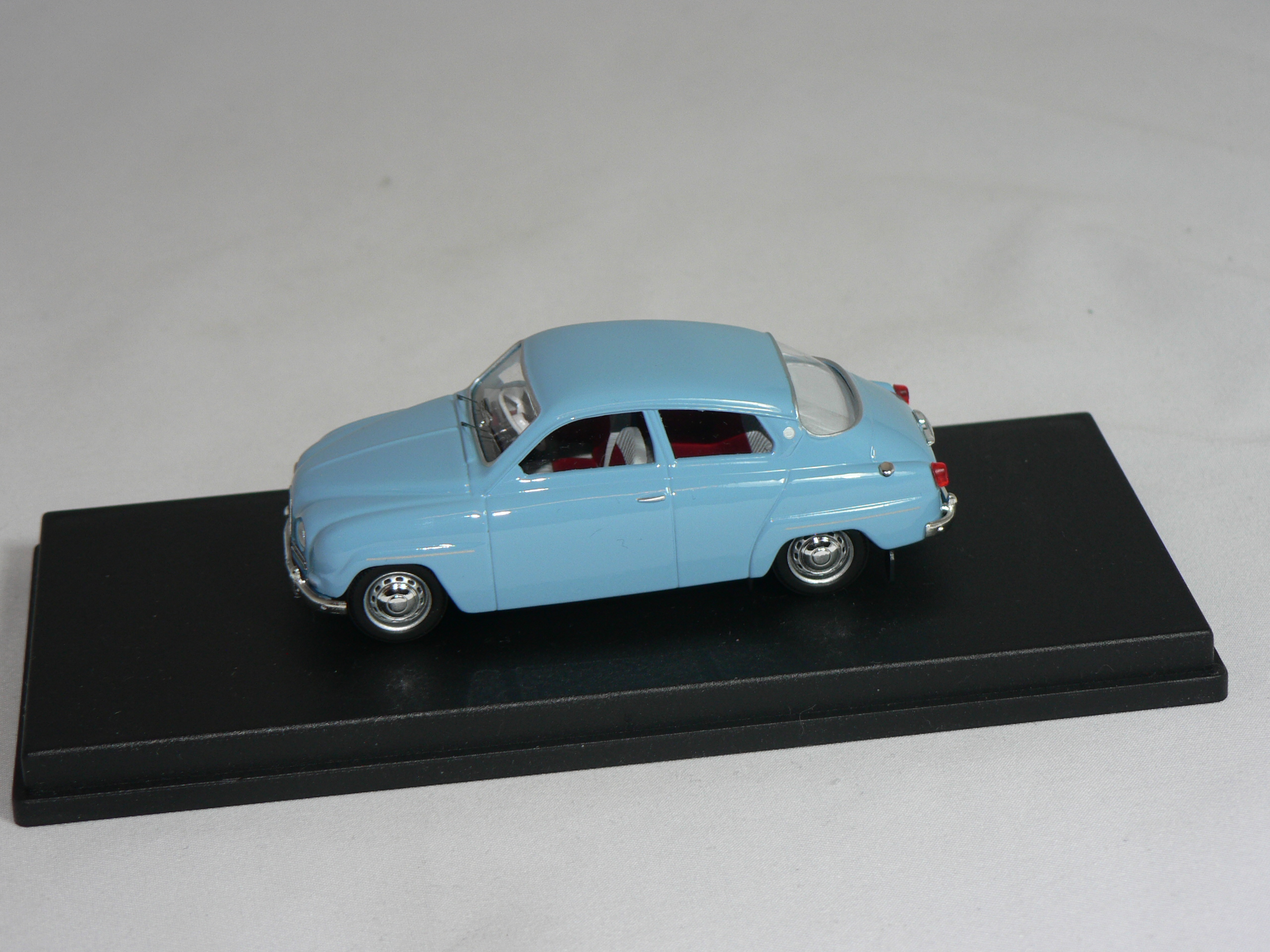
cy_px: 476
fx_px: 3192
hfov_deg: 22.5
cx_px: 635
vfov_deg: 17.0
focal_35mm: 87
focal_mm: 14.5
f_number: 3.2
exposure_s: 1/60
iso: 80
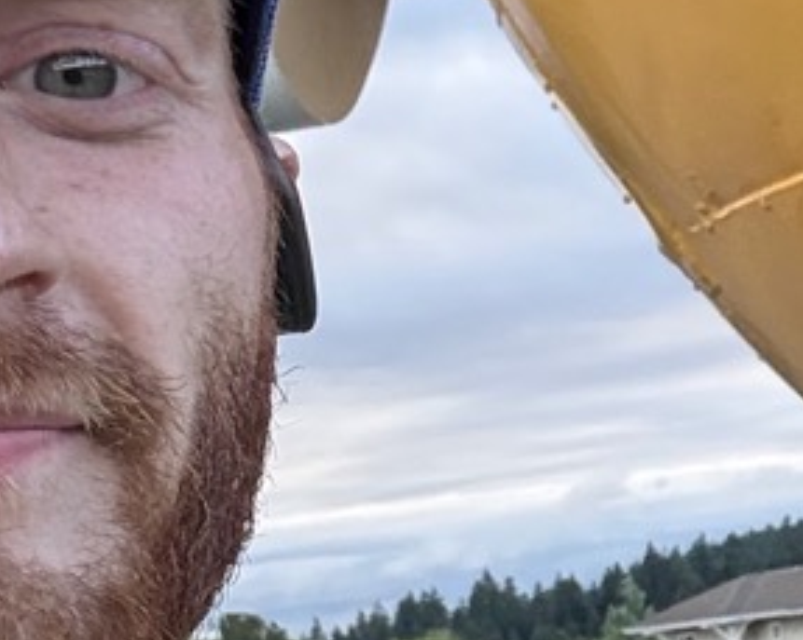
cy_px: 288
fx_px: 3395
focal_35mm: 143
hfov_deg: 13.5
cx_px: 585
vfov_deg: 10.8
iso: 40
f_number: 1.9
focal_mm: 2.69
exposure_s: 1/180
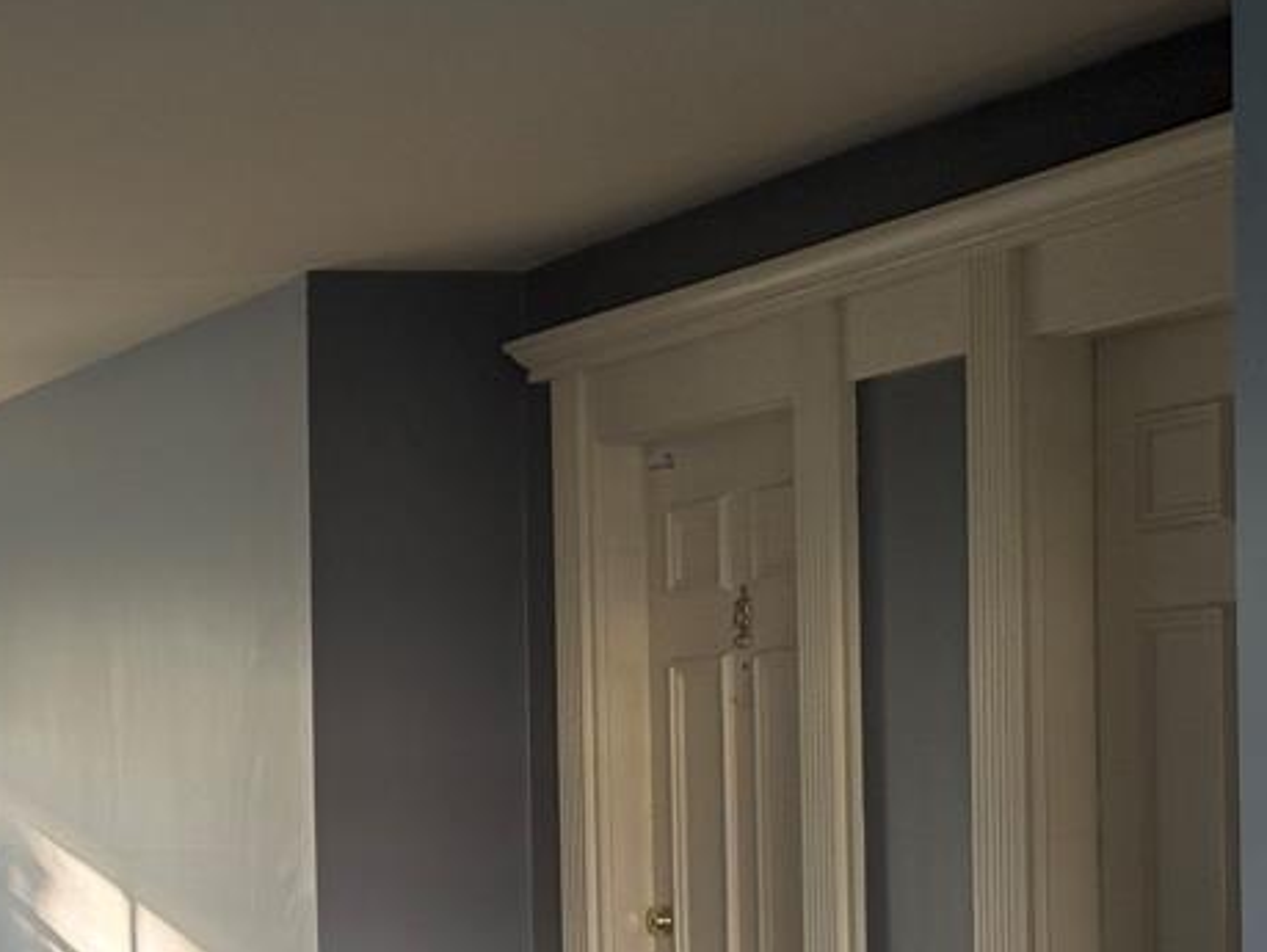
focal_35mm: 107
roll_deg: +1.4
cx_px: 52
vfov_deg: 13.7
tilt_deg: -1.1
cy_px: 866
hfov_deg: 18.0
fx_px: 3919
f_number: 1.78
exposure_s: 1/129
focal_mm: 6.76
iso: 100
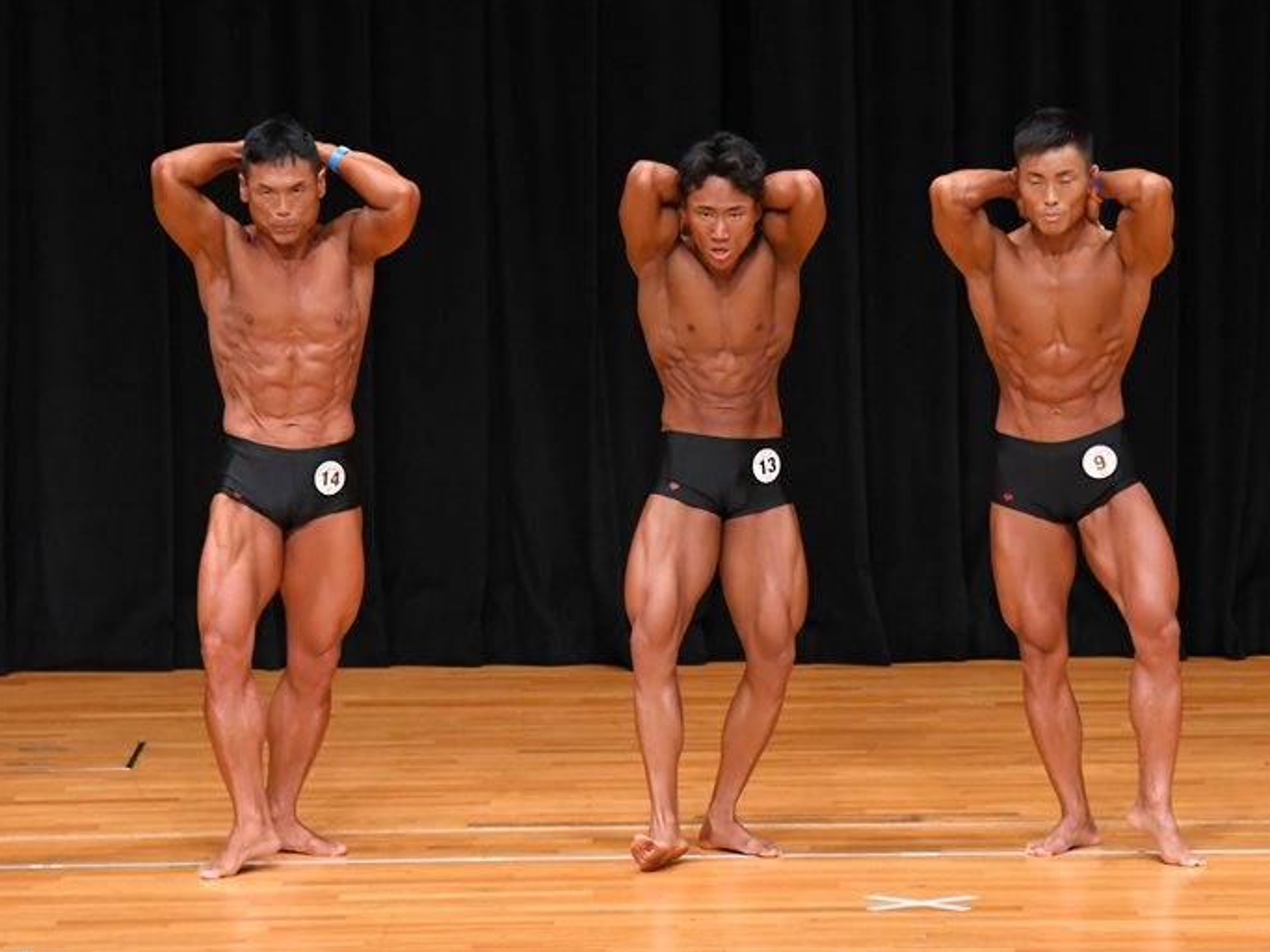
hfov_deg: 7.1
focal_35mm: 278
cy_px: 476
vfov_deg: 5.3
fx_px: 10198
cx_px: 680
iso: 4000
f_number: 5.6
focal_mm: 170
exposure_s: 1/400
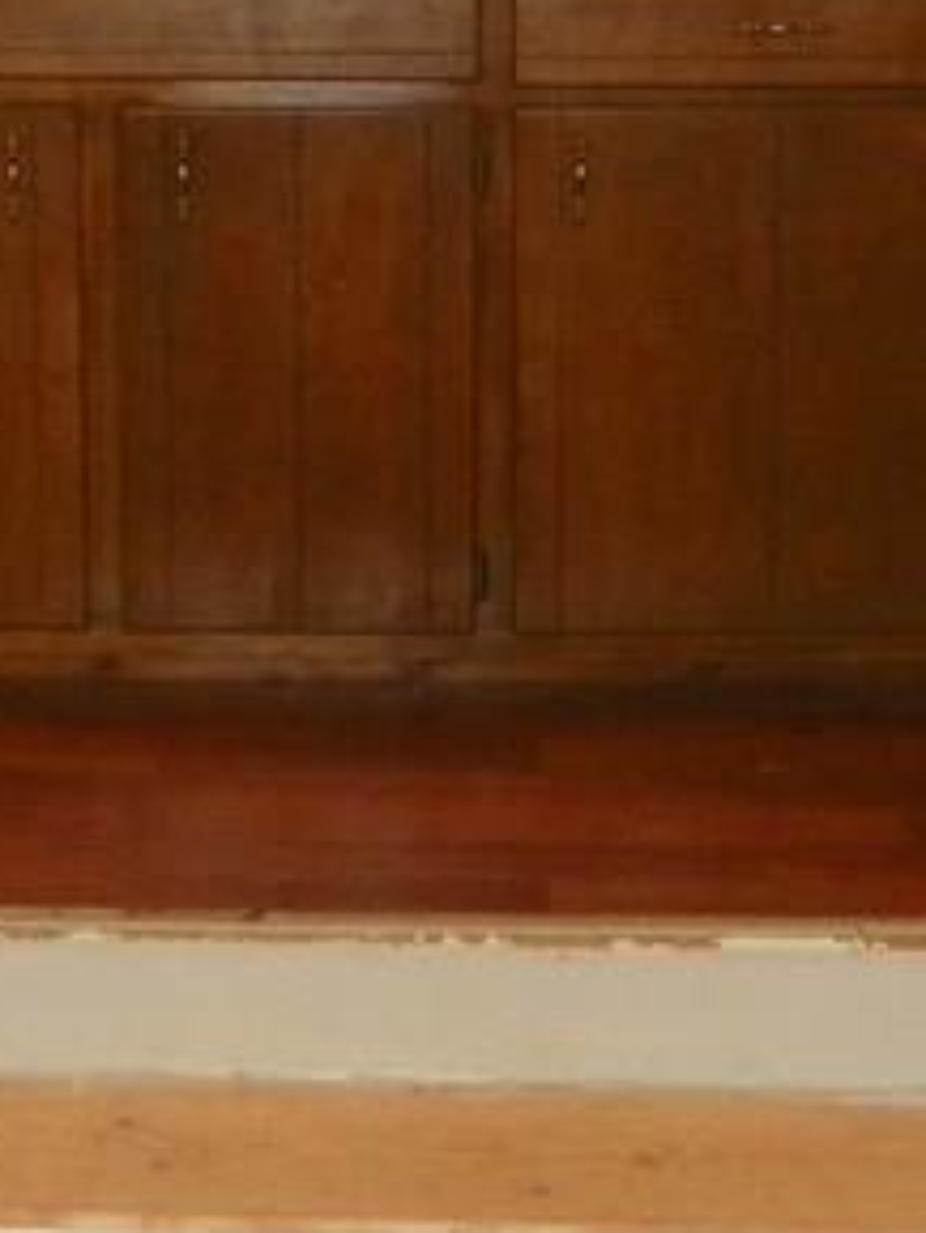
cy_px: -183
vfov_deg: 20.2
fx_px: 3279
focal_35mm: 92
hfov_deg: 16.0
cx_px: 175
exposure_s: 1/30
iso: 200
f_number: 2.8
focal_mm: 4.6
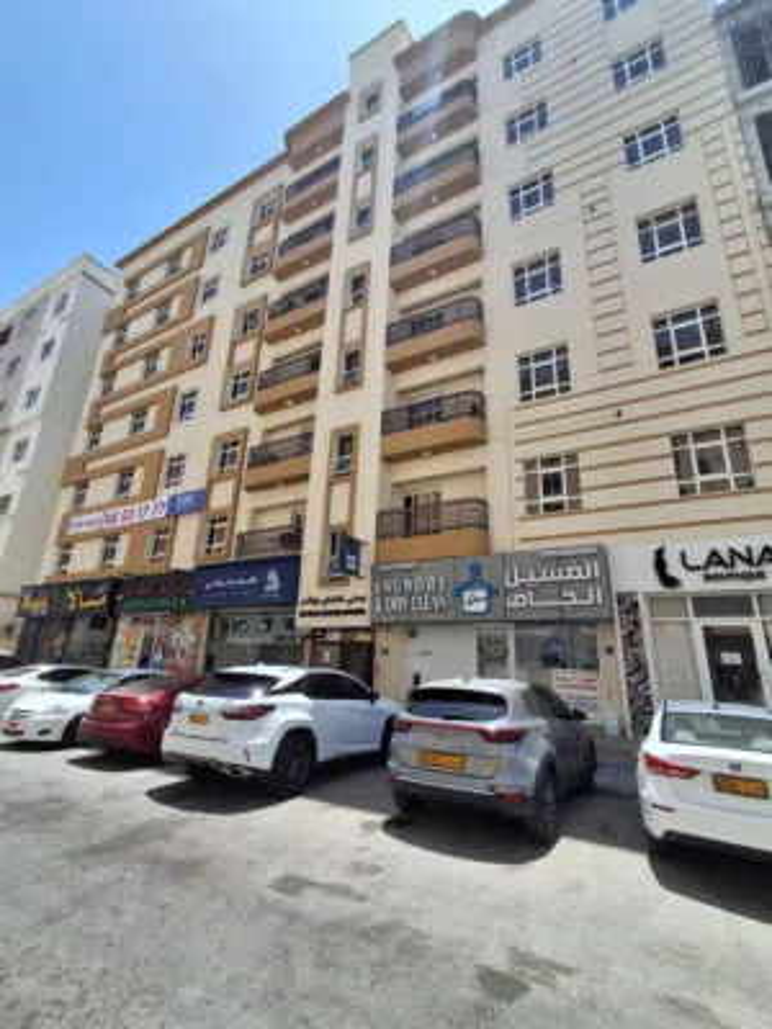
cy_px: 514
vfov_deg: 94.5
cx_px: 386
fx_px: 476
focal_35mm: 16
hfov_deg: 78.1
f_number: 2.2
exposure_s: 1/1074
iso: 40
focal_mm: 1.64
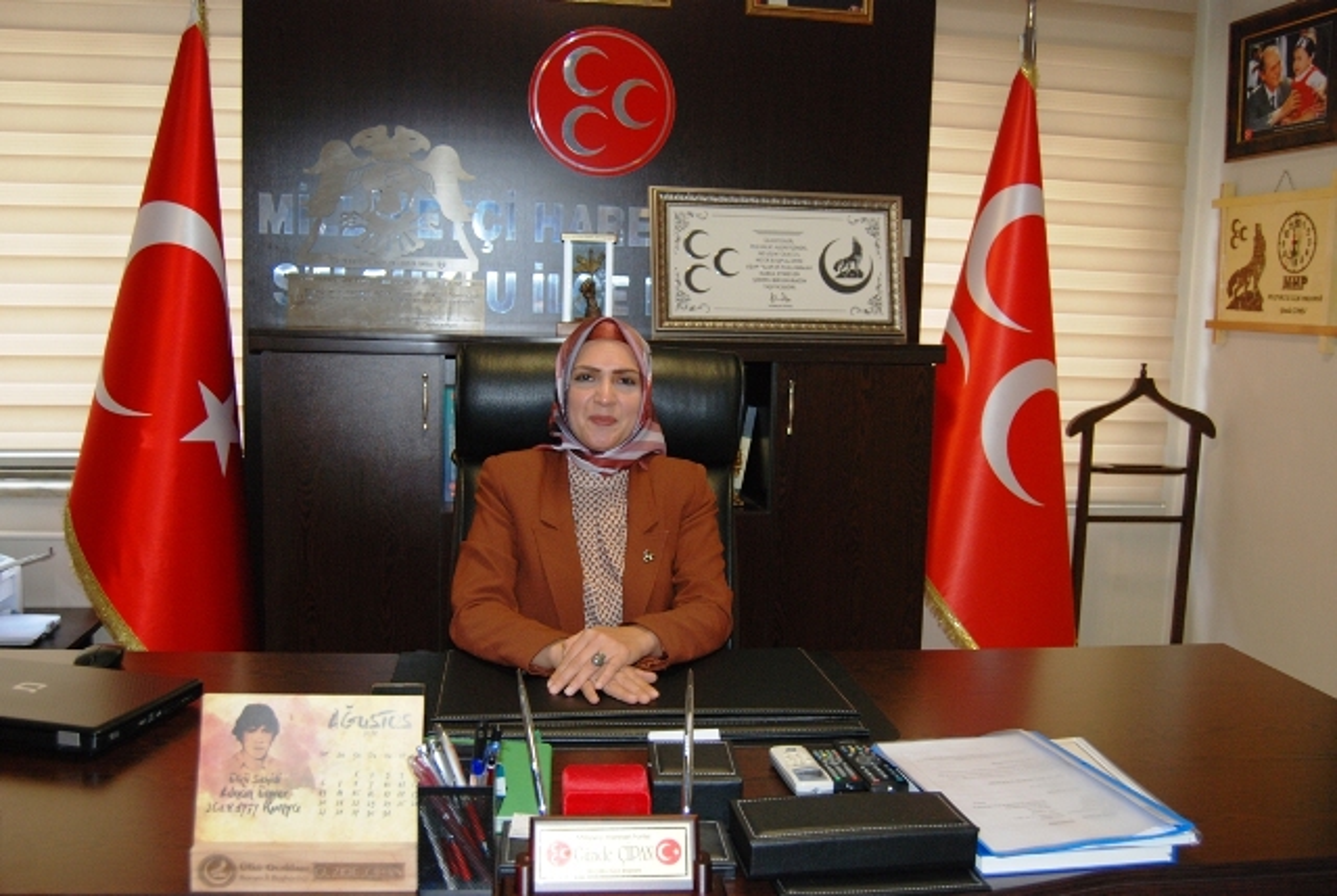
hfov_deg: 57.1
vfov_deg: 40.1
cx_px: 668
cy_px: 448
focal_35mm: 33
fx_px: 1228
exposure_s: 1/60
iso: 400
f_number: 4
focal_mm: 22
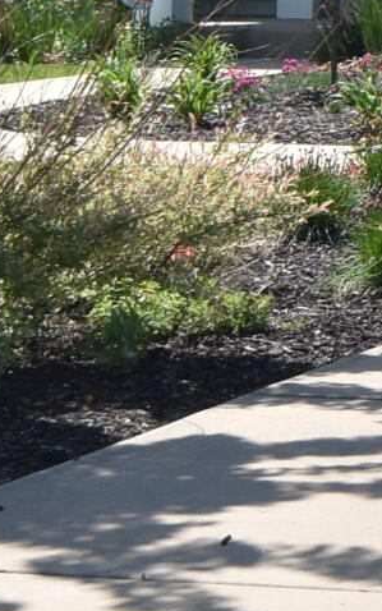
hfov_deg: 6.5
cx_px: 897
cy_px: -102
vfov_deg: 10.7
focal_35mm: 192
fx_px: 3196
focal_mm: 20
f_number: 9
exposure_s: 1/320
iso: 200
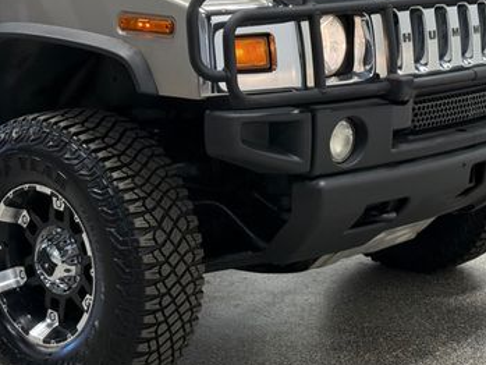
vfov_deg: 16.7
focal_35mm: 88
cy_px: 71
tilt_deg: -5.4
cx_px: 244
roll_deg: -0.9
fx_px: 1236
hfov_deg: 22.2
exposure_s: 1/198
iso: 80
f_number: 1.78
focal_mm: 6.76
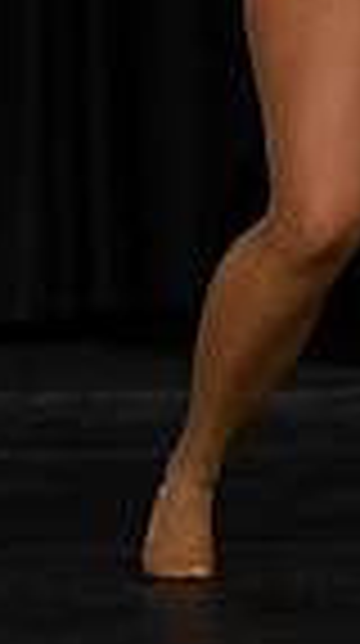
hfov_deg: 1.7
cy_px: -72
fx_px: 11980
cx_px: -918
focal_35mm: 703
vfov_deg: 3.1
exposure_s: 1/1000
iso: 6400
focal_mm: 110
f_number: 4
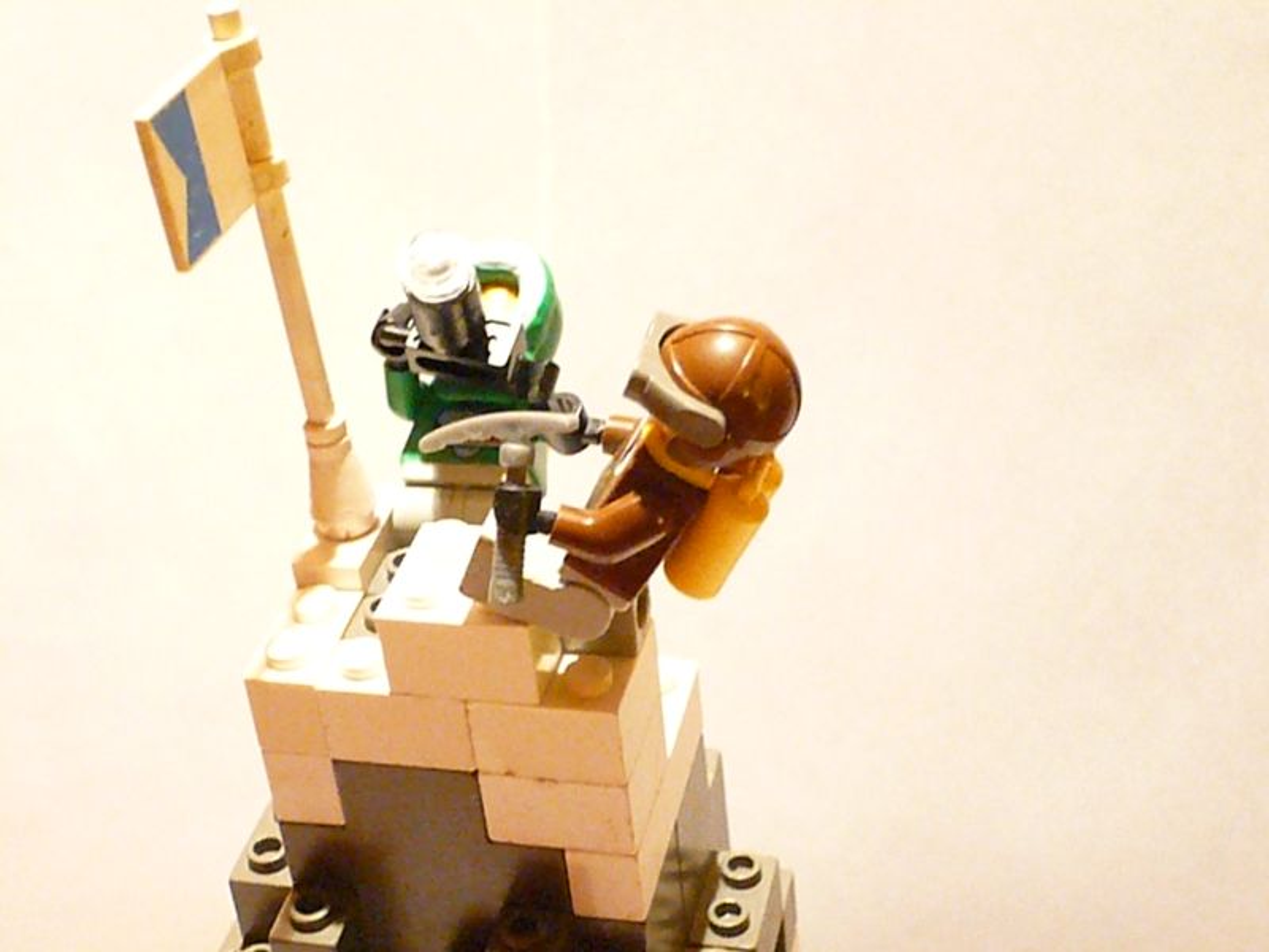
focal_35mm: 60
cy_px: 476
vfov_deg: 24.4
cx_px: 634
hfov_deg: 32.2
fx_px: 2200
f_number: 3.7
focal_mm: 9.9
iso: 3200
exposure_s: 1/30
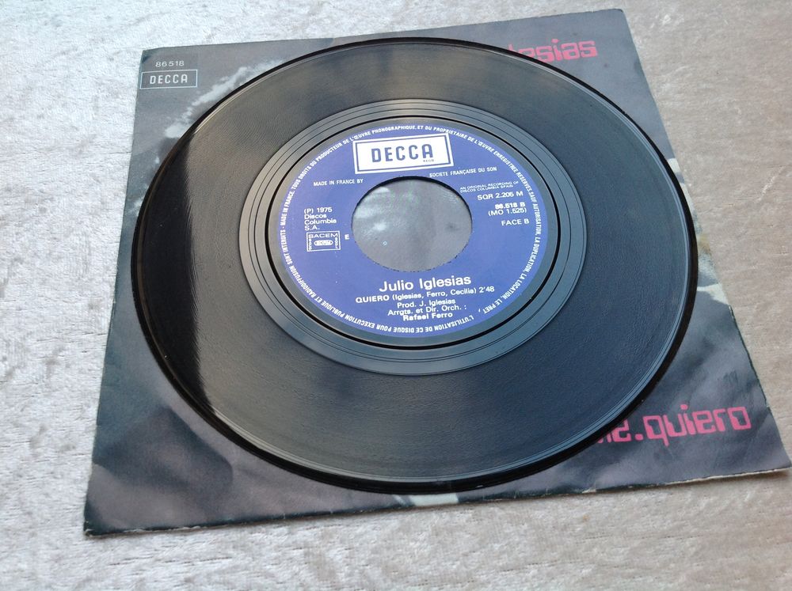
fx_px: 800
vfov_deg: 40.6
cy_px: 296
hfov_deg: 52.7
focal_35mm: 35
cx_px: 396
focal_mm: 4.28
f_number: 2.4
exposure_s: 1/40
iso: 64
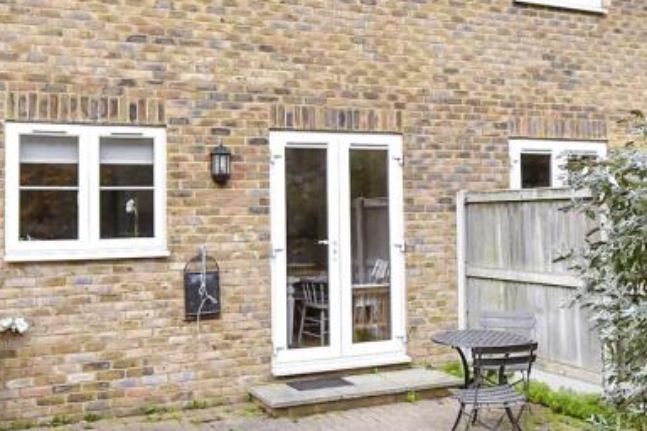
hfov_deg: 48.5
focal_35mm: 40
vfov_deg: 33.3
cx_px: 327
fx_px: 719
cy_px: 174
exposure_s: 1/320
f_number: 9
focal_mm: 10
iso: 2000
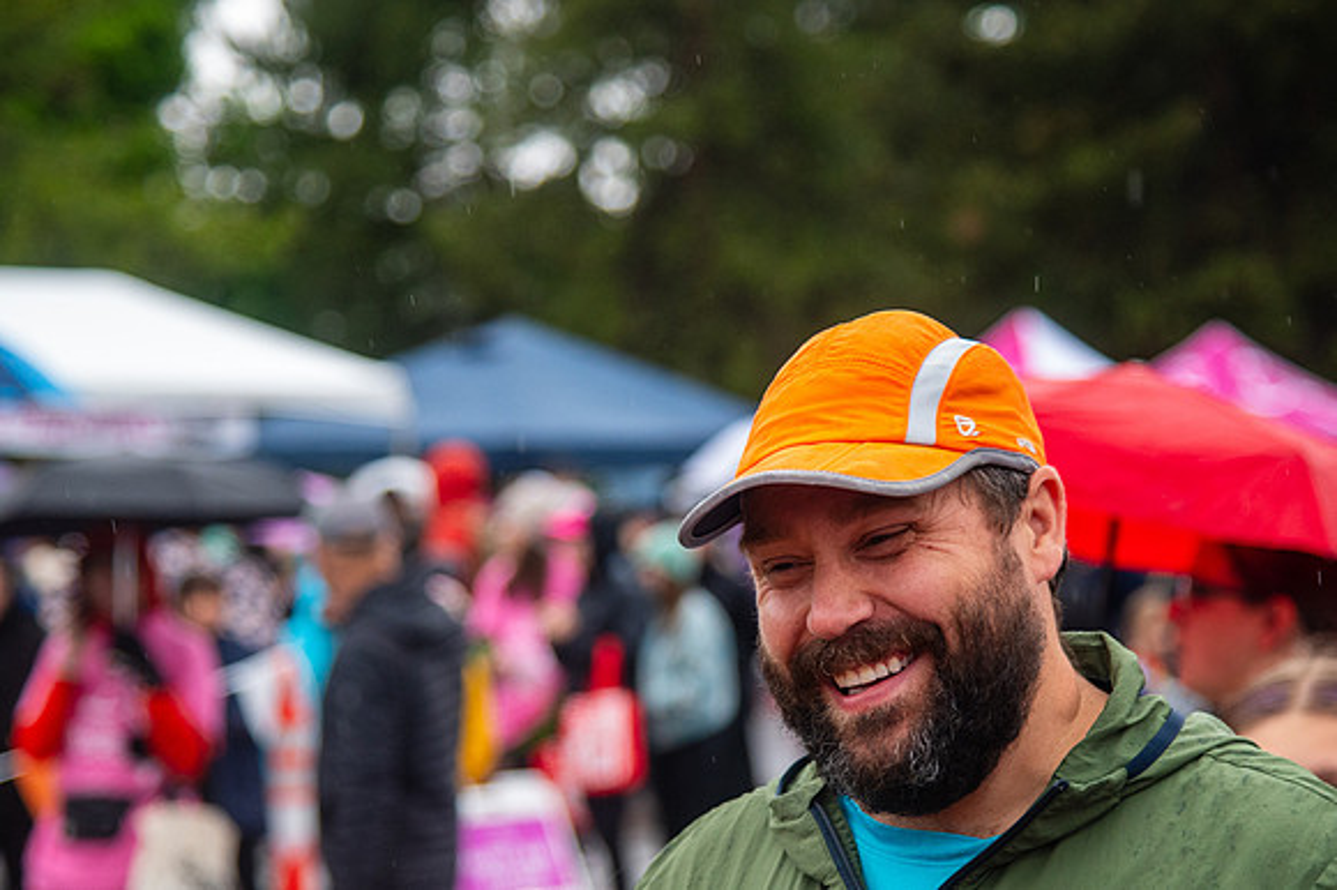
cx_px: 674
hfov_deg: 19.1
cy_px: 555
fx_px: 3983
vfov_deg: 12.7
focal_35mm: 107
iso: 2000
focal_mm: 86
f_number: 4
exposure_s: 1/400
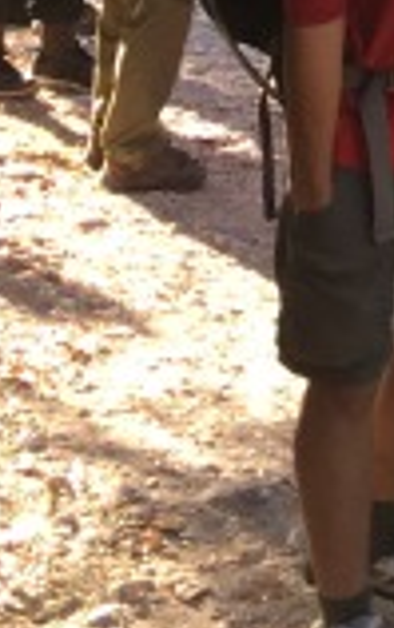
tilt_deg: +2.0
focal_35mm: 166
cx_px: 1138
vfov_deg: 10.9
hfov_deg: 7.1
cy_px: -825
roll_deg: -1.3
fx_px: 2847
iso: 25
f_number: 2.2
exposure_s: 1/120
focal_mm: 4.15
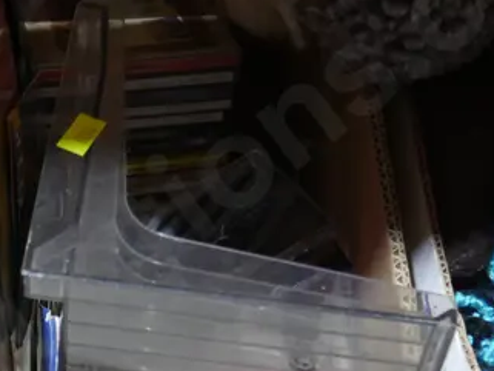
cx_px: 52
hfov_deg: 18.9
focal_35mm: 102
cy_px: 309
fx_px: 1456
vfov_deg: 14.4
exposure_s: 1/60
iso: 800
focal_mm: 16
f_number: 3.6
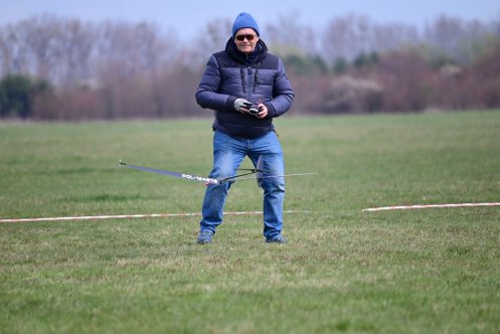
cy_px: 167
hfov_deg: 5.2
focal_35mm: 400
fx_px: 5559
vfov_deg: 3.4
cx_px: 250
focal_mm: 400
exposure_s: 1/2500
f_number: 6.3
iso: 1000
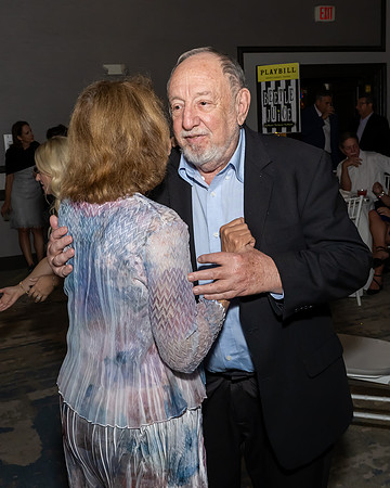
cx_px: 169
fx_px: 566
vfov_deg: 46.5
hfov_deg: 38.0
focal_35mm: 39
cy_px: 216
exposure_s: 1/250
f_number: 7.1
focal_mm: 17
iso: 1000
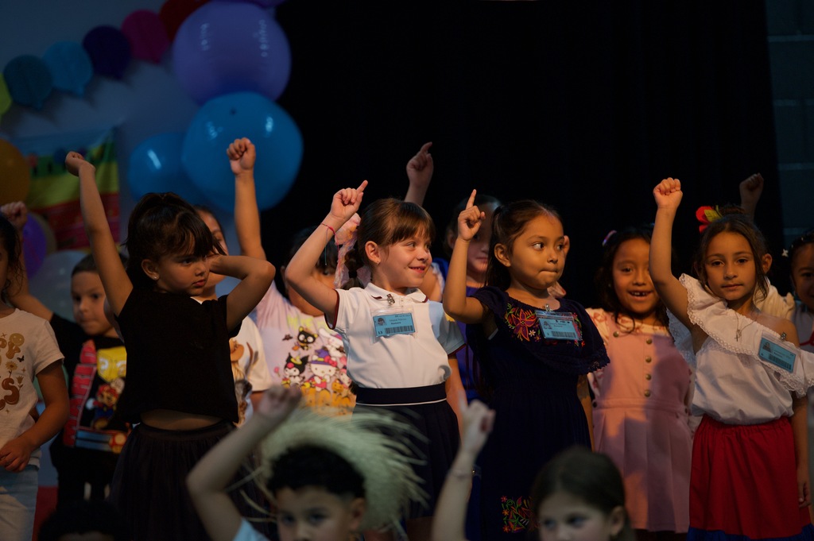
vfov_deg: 6.9
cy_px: 270
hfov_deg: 10.3
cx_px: 407
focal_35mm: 200
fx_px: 4518
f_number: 2.8
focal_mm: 200
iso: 2000
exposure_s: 1/500
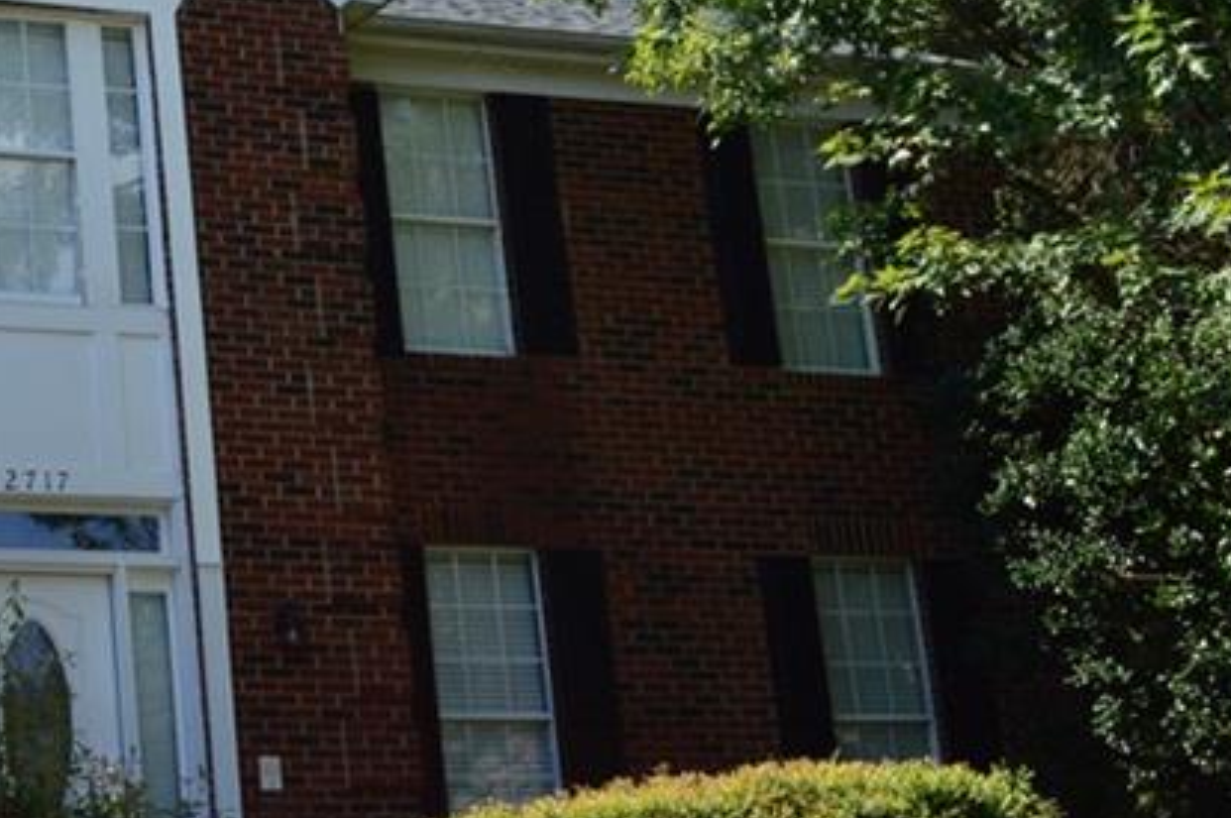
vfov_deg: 15.9
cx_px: -256
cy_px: 134
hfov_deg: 22.0
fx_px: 2911
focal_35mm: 85
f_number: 11
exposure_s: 1/400
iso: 400
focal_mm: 23
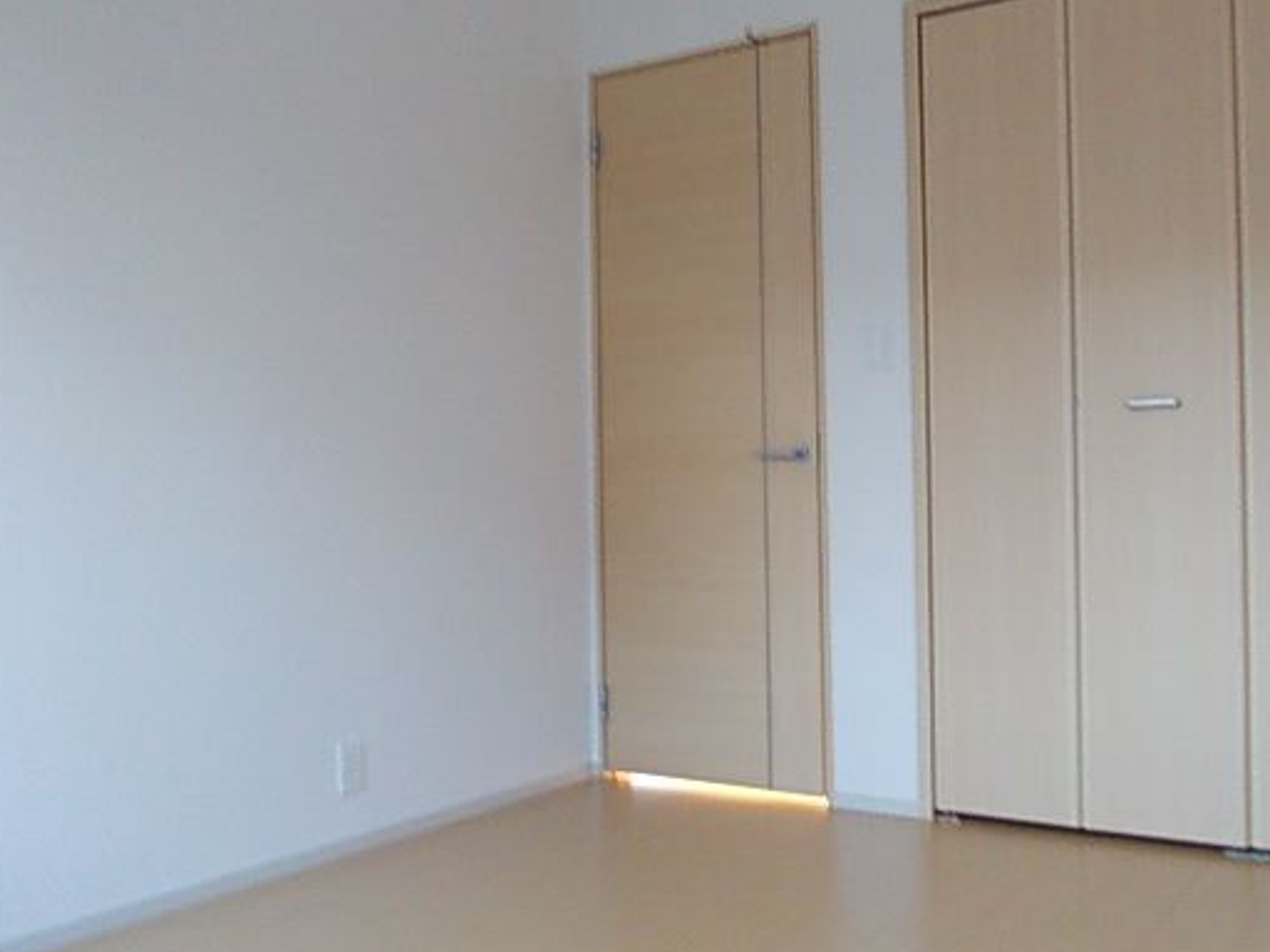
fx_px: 1284
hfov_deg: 52.5
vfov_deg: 40.7
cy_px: 474
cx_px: 697
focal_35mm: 35
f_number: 2.7
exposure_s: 1/4
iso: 360
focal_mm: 4
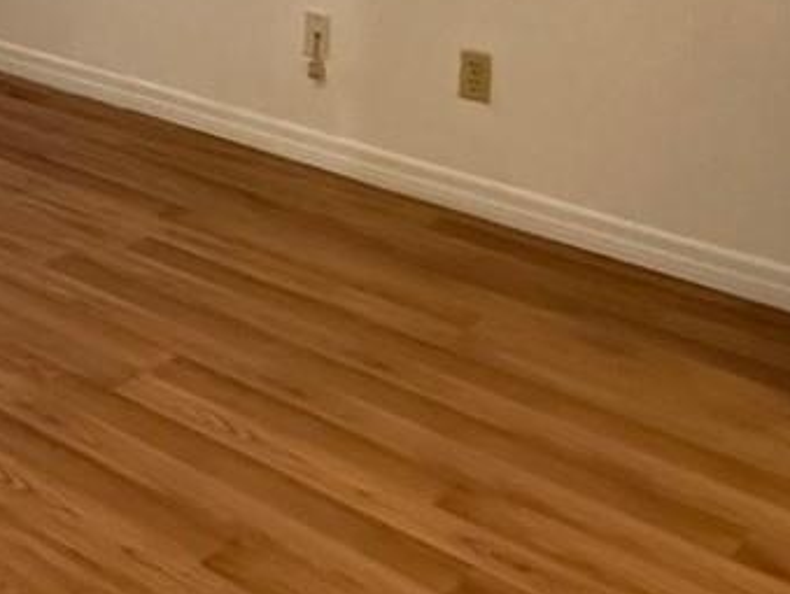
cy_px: -126
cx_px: -121
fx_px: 1508
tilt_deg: -9.8
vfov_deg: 20.8
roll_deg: -0.2
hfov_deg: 26.5
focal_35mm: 66
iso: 500
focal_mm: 2.22
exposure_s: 1/60
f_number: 2.2
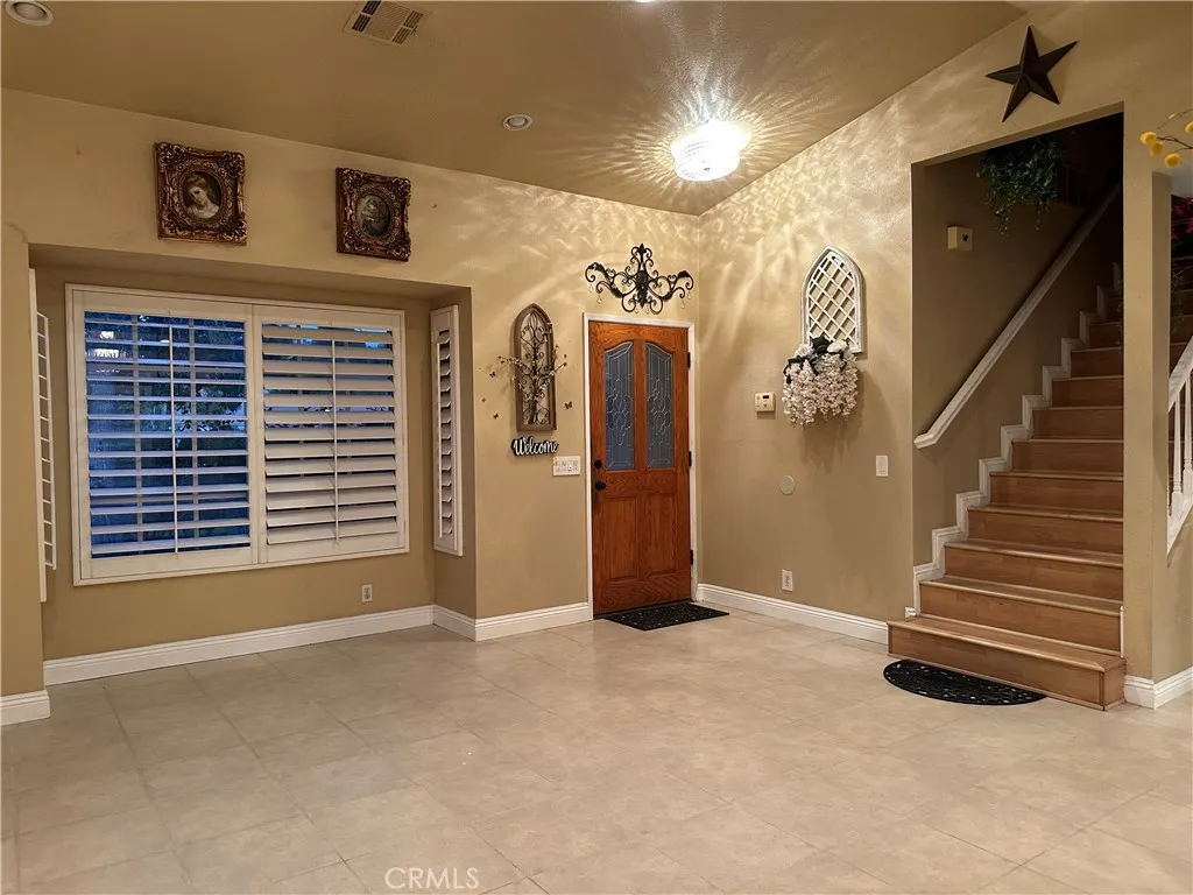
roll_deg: +0.6
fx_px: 827
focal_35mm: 24
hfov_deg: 71.6
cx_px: 596
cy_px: 448
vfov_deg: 56.8
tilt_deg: -1.8
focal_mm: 6.86
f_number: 1.78
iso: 320
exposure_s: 1/60
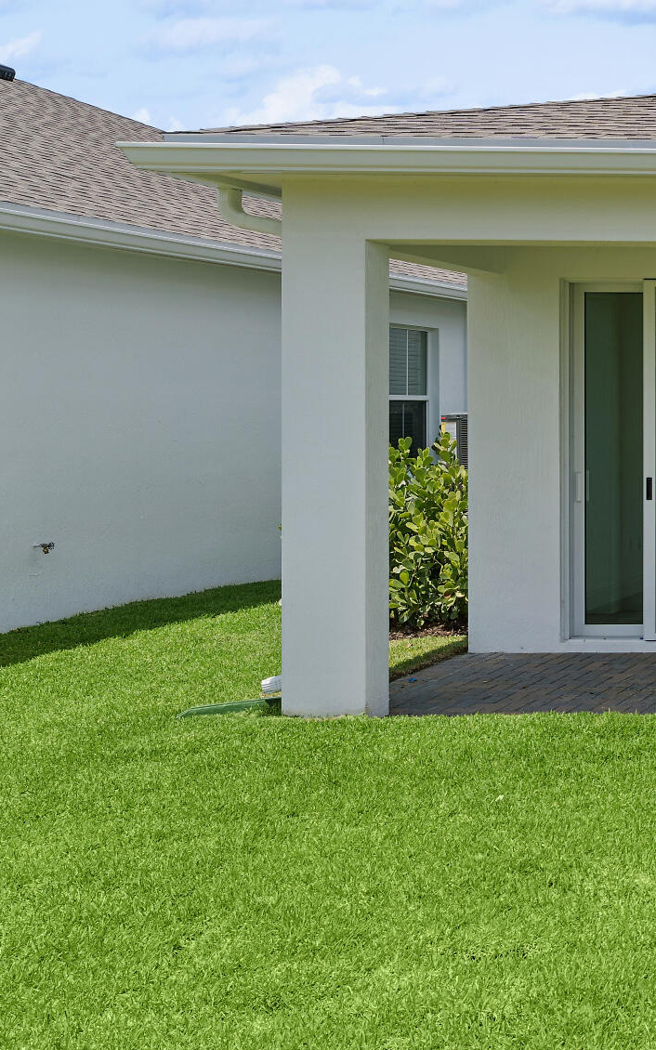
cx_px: 1200
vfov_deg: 42.3
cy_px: 409
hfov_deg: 19.7
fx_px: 1347
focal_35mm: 47
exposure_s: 1/125
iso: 100
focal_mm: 17.4
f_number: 8
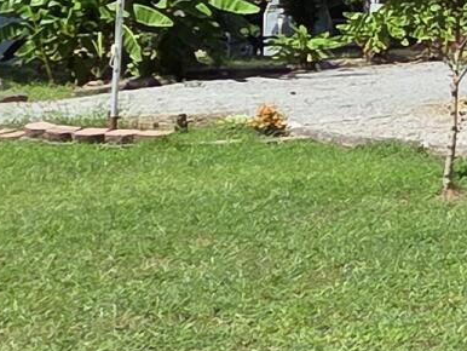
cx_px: 1218
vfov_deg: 14.0
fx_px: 1363
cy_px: -132
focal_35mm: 101
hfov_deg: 12.9
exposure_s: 1/1546
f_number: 2.2
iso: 50
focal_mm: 2.2
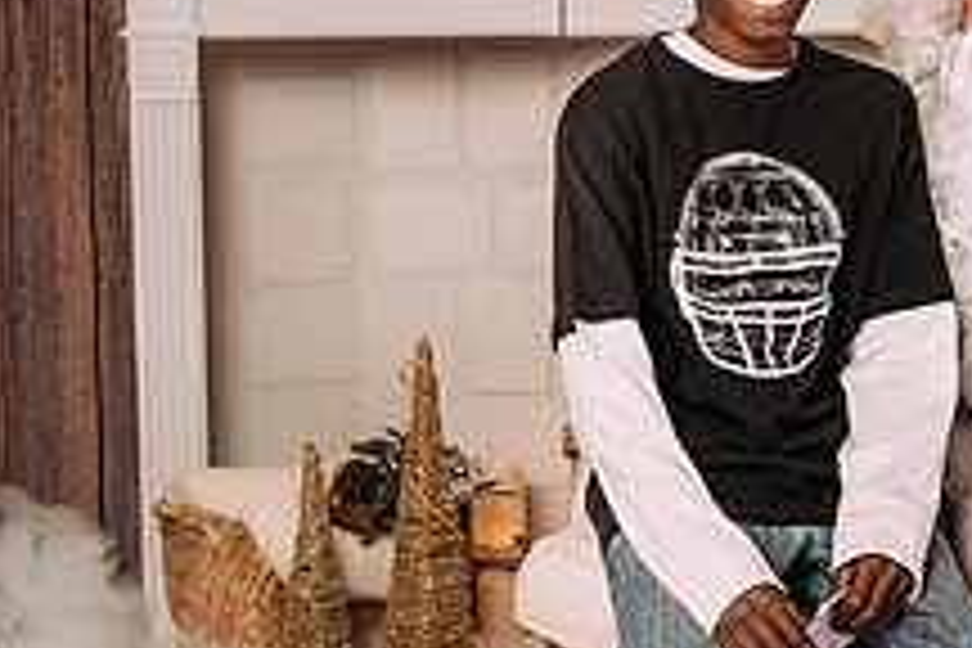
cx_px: 497
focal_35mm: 100
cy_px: 392
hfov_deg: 20.4
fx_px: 2700
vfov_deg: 13.7
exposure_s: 1/100
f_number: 5
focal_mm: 35
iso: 100
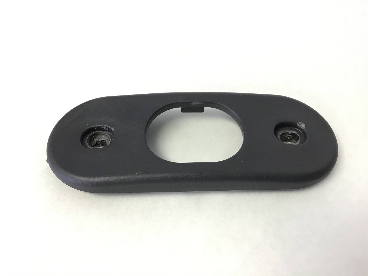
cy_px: 138
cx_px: 184
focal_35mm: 31
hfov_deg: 58.4
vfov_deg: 45.4
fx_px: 330
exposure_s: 1/33
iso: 40
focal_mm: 3.3
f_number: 2.4
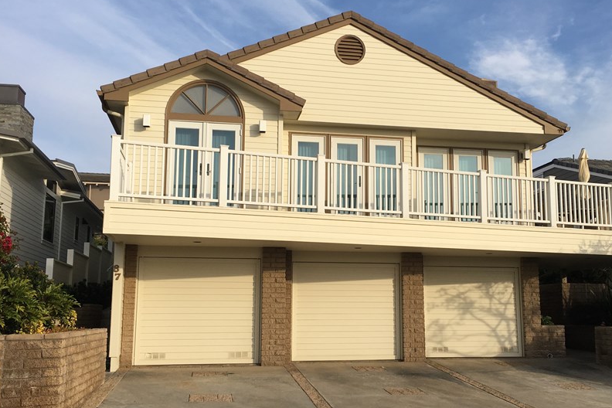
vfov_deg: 34.2
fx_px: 663
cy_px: 224
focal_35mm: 39
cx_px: 338
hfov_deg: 49.5
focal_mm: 4.15
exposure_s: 1/1374
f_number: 2.2
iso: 25
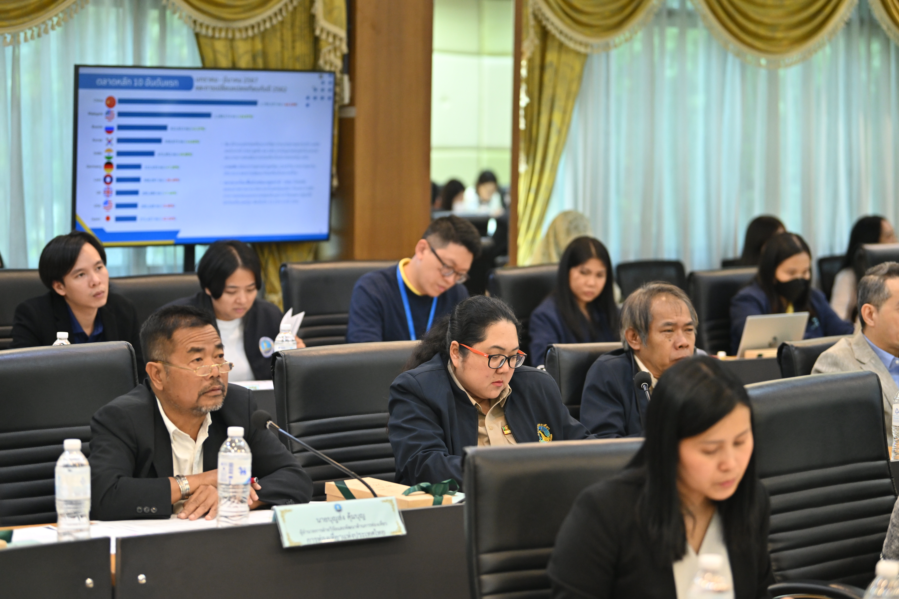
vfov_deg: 14.0
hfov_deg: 20.8
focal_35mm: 98
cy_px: 300
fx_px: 2447
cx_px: 450
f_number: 2.8
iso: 1600
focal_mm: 98
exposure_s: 1/160
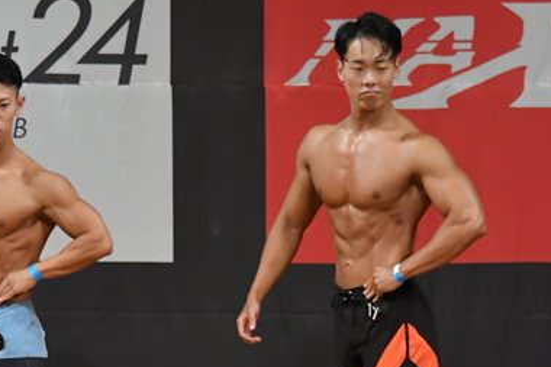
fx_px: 7955
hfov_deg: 4.0
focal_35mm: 520
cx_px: 146
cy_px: 299
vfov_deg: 2.6
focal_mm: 170
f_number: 5.6
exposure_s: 1/400
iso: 5600
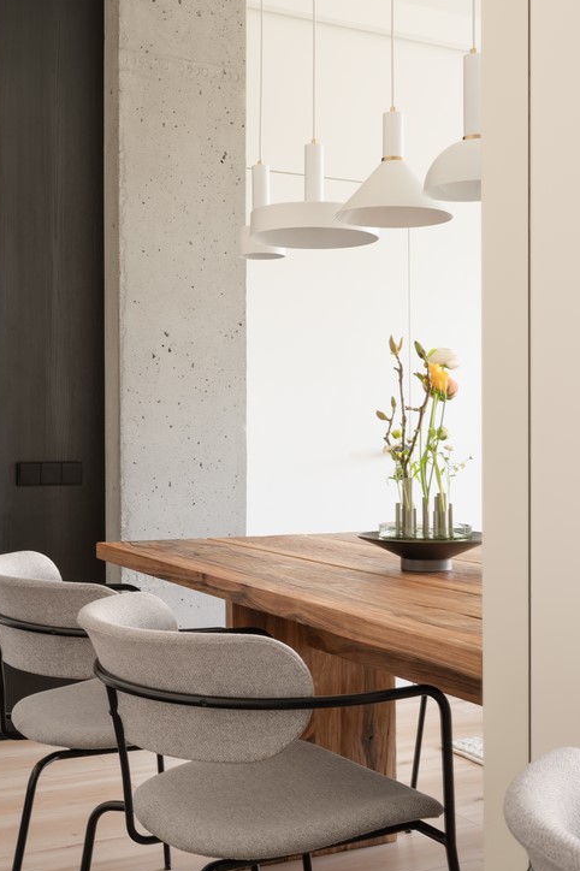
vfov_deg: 42.7
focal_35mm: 46
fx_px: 1113
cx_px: 288
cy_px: 408
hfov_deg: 29.2
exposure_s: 1/4
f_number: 13
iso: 320
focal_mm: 37
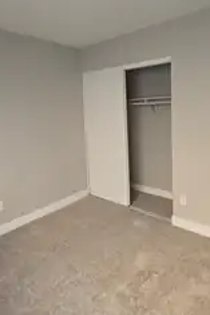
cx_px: 102
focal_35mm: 23
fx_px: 201
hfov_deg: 55.2
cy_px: 129
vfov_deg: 75.4
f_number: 2.2
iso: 160
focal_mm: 2.2
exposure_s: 1/55.2
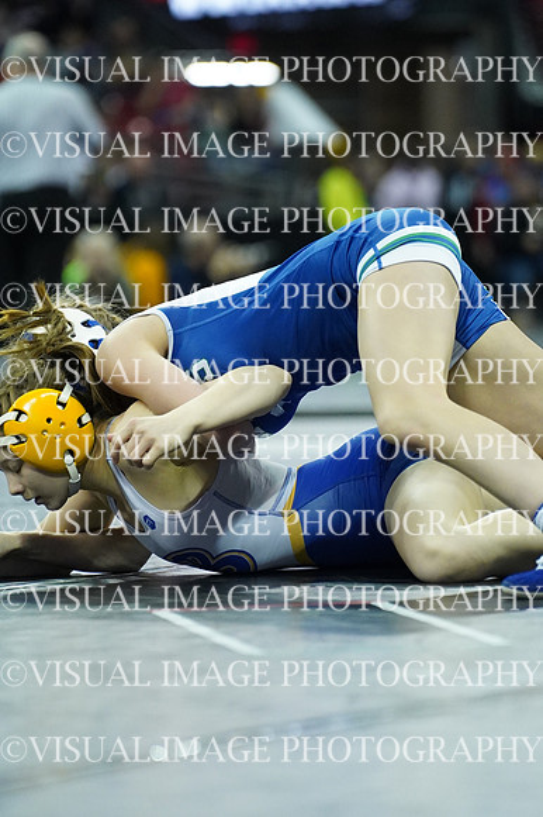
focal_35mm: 225
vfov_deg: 9.2
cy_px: 408
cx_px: 272
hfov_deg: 6.1
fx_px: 5096
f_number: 2.8
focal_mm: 150
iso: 6400
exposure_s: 1/1250
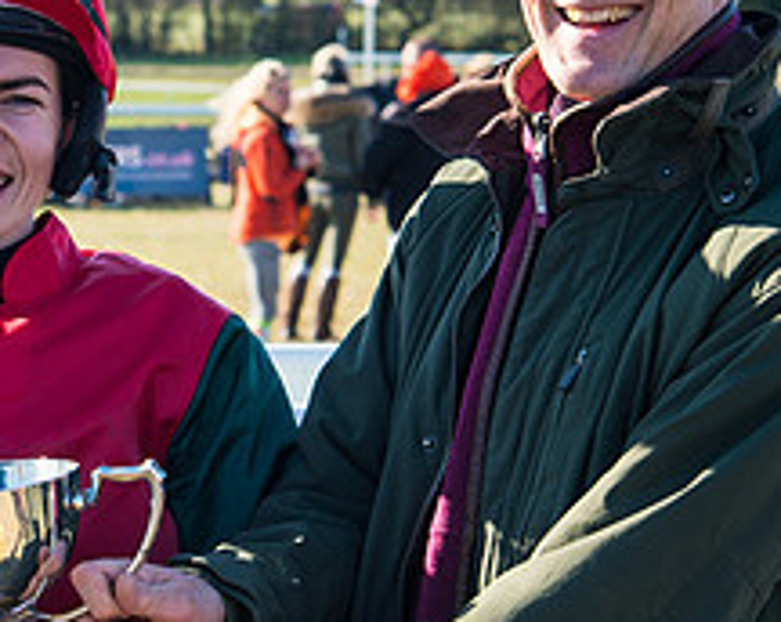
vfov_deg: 8.4
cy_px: 306
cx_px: 32
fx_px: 4222
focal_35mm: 183
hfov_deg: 10.5
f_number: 5
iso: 125
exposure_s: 1/250
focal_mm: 55
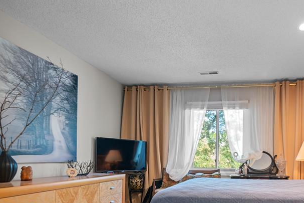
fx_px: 228
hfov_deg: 64.8
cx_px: 213
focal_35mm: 27
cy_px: 159
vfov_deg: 45.8
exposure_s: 1/25
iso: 250
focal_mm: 16
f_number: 2.8
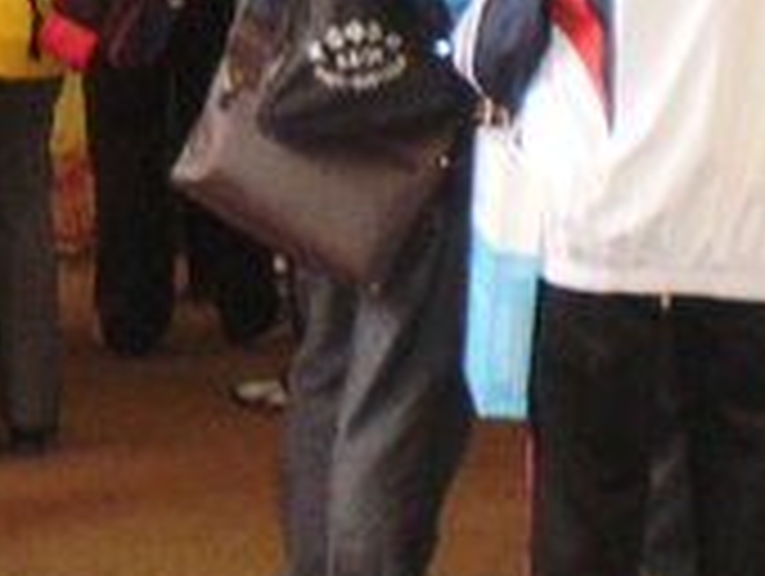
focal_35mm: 148
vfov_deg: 9.9
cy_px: -47
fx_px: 3275
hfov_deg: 13.2
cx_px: 18
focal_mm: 6.3
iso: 250
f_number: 3.1
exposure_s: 1/30
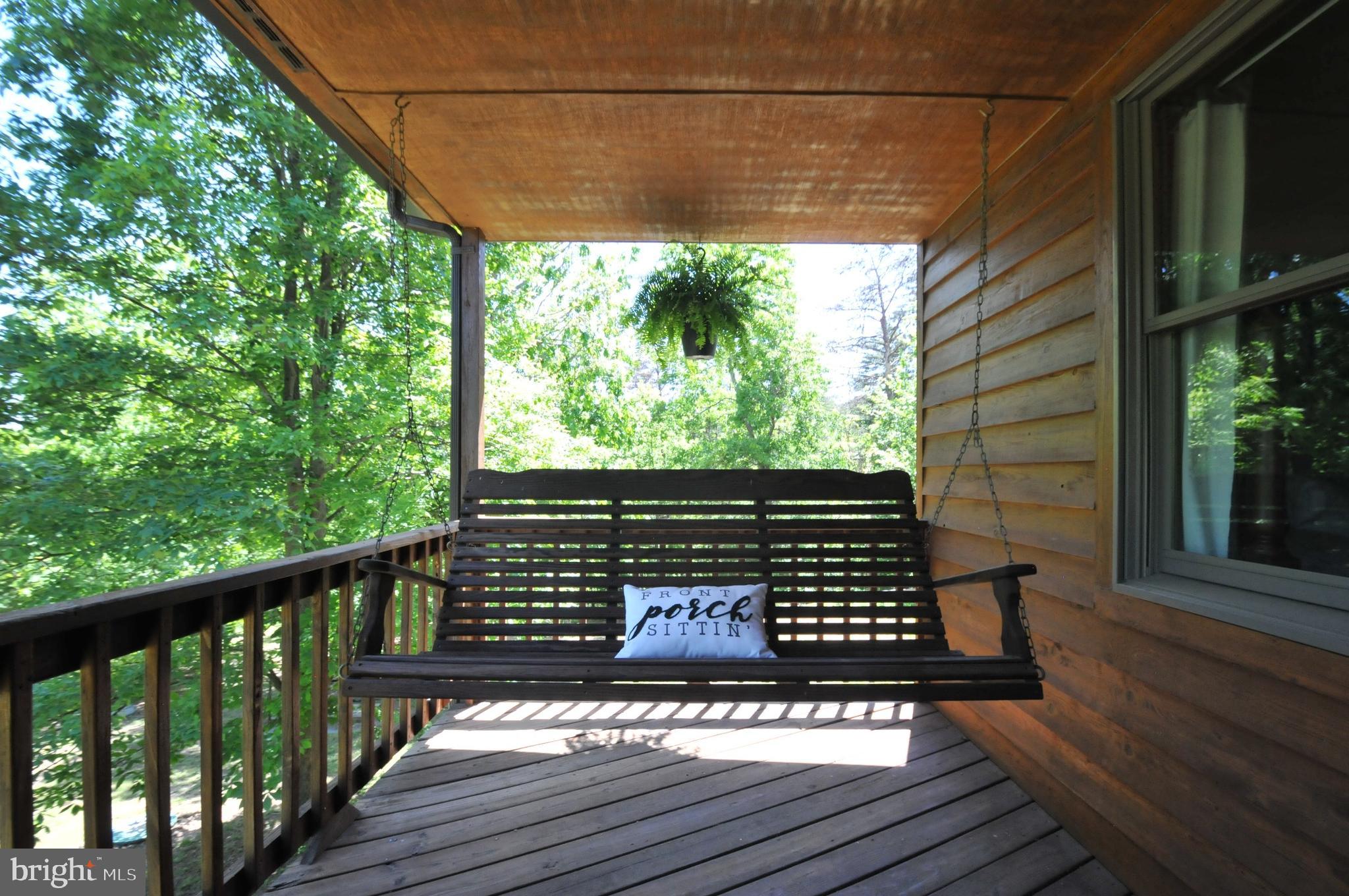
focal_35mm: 15
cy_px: 448
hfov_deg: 100.5
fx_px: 561
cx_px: 674
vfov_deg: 77.2
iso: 800
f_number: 8
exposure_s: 1/125
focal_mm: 10
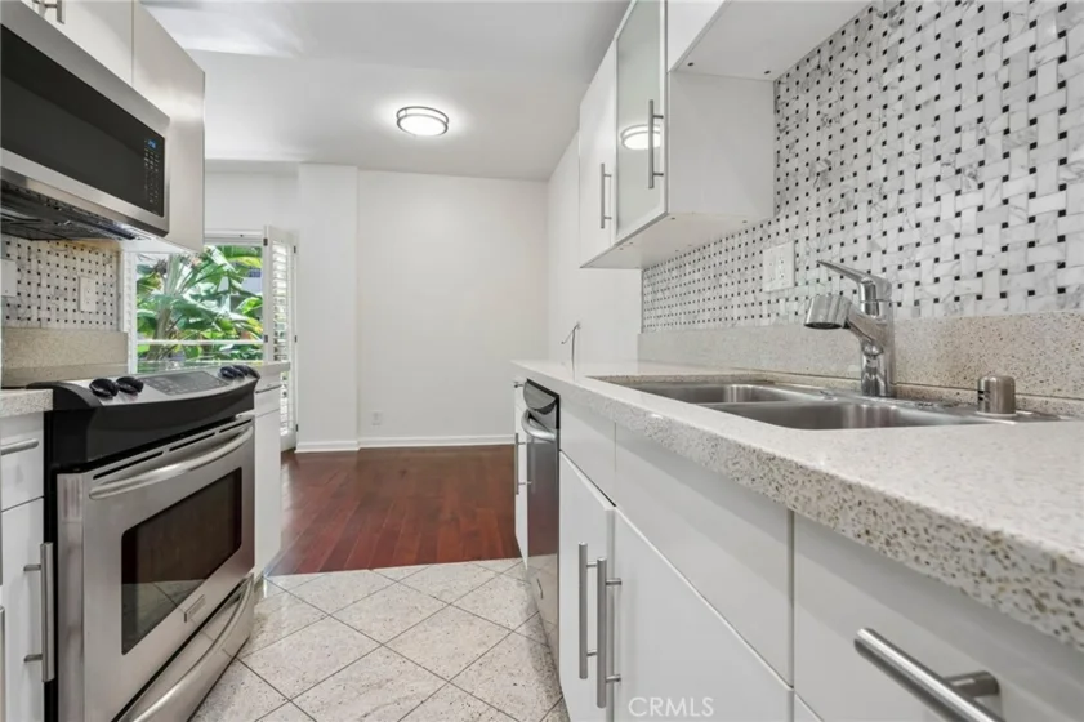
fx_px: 482
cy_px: 361
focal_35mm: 16
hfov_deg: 96.8
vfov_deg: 73.7
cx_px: 542
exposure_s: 1/5
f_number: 11
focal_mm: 16
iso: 400
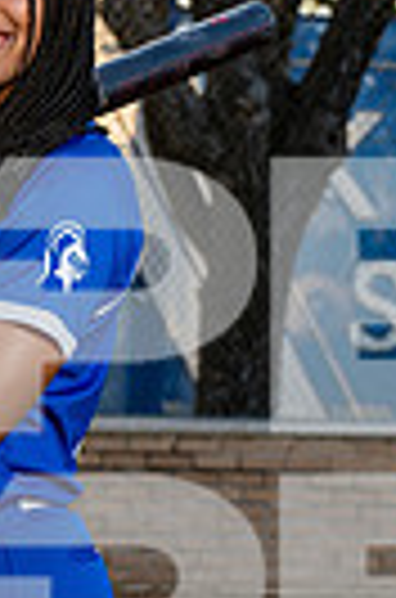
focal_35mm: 146
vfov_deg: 13.9
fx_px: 2421
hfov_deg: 9.2
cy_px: 616
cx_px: -86
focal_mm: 43
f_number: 4
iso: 100
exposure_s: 1/250
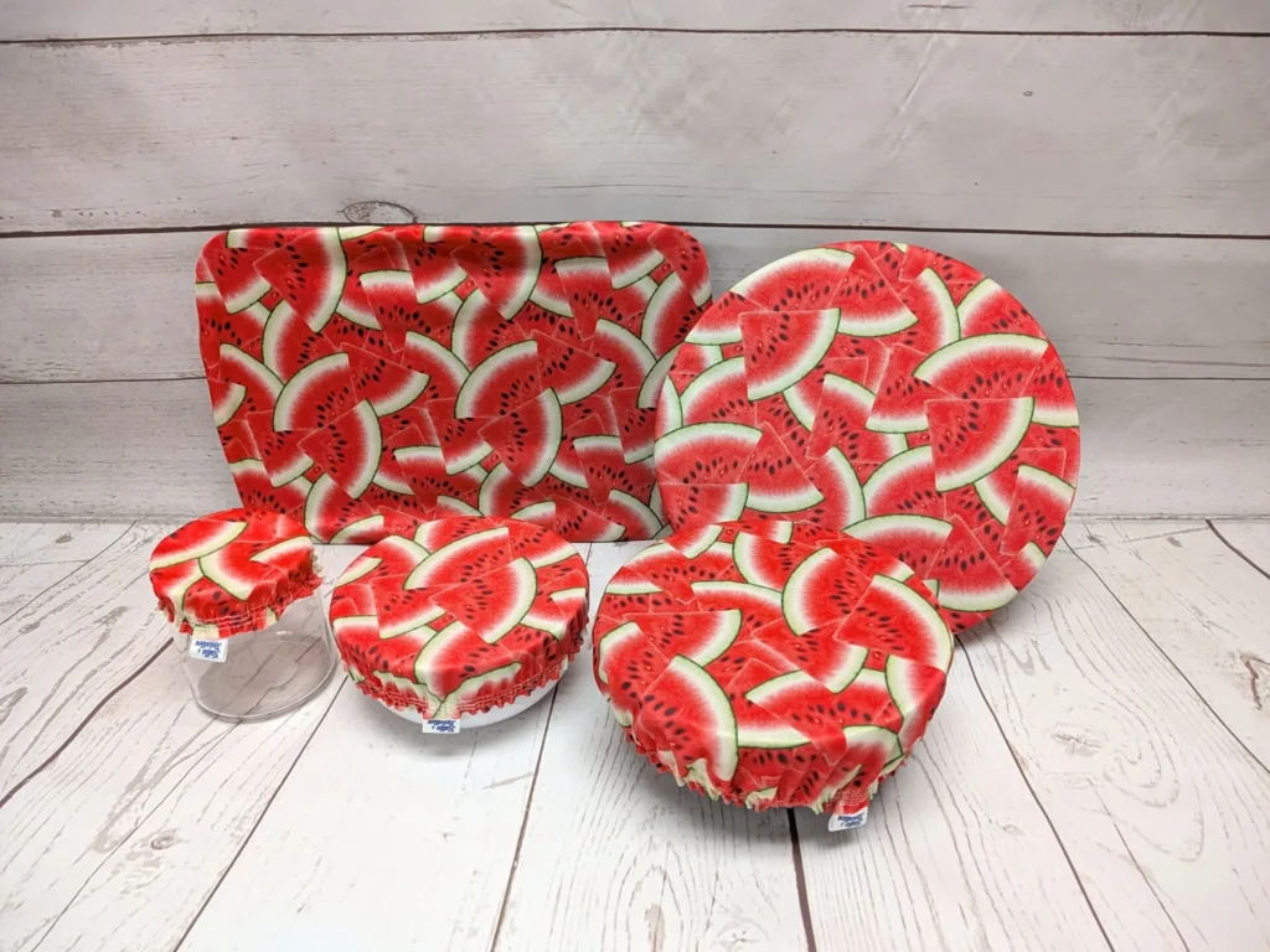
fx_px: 881
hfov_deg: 71.6
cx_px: 635
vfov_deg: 56.8
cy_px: 476
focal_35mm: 24
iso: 174
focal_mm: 4.53
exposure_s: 1/120
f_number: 1.7
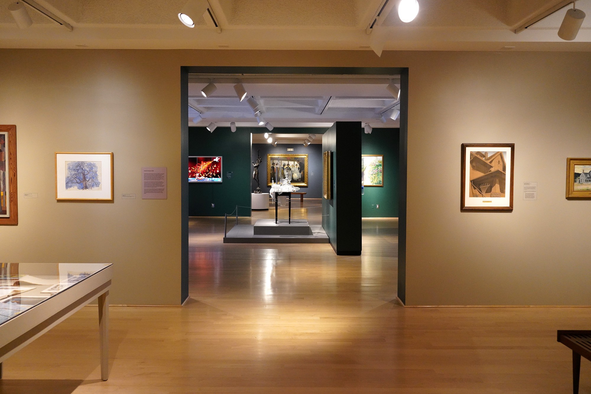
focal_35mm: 34
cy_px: 197
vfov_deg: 38.9
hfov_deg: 55.8
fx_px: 558
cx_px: 296
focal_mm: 34
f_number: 5
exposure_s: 1/100
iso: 6400
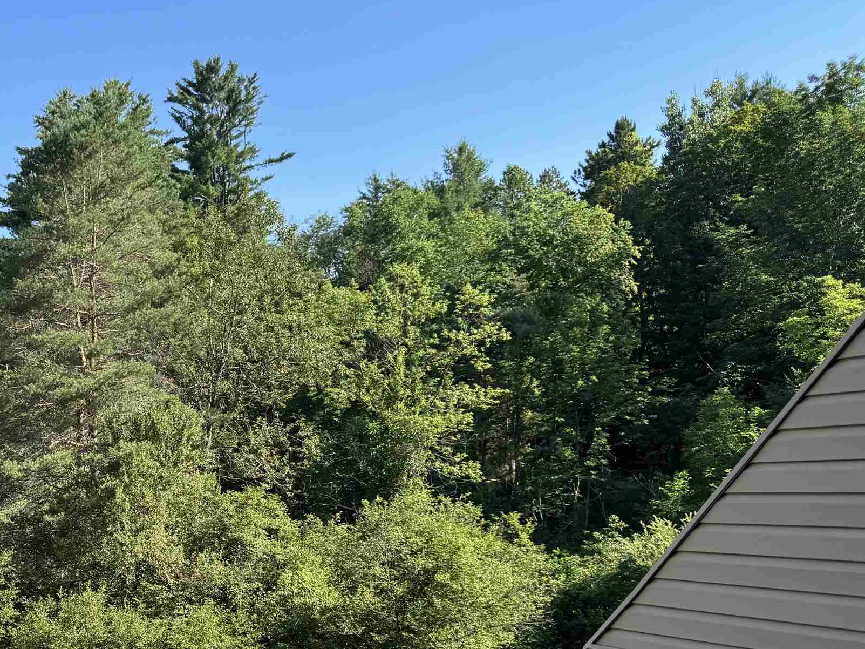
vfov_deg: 30.8
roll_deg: -1.0
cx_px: 71
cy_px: 512
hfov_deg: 38.2
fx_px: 1149
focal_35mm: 46
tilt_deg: -2.1
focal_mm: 6.76
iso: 80
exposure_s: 1/1597
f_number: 1.78
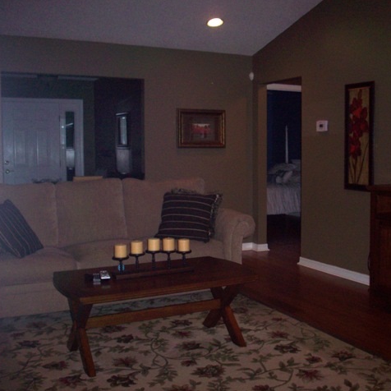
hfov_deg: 38.0
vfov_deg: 38.3
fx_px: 562
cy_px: 196
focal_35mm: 44
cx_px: 256
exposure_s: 1/64
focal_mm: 6.2
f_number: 2.8
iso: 80
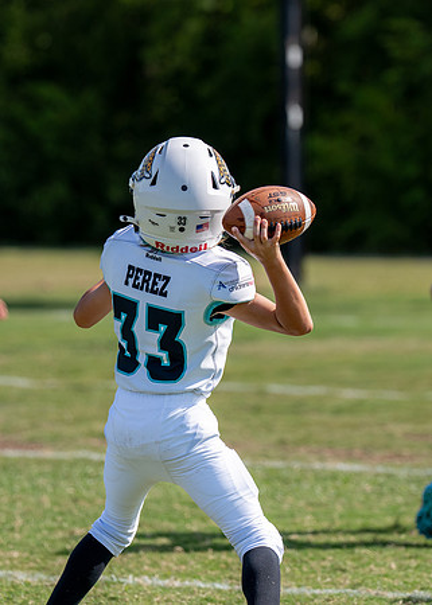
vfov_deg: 7.8
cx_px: 245
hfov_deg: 5.6
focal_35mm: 257
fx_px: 4427
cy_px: 228
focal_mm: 138
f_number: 2.8
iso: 160
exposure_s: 1/3200
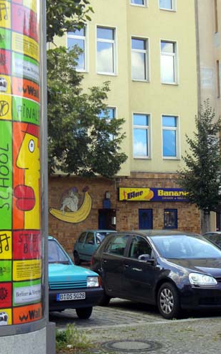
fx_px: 684
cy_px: 177
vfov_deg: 29.0
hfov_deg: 18.3
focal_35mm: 71
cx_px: 94
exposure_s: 1/160
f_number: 3.6
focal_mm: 10.7
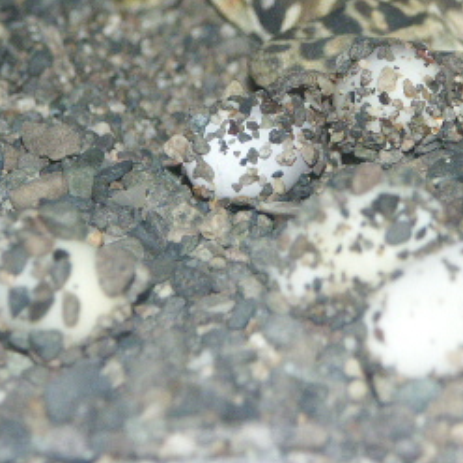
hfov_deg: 4.3
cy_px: 19
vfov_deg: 4.3
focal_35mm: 403
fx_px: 6098
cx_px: 431
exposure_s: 1/180
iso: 200
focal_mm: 44.87
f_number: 4
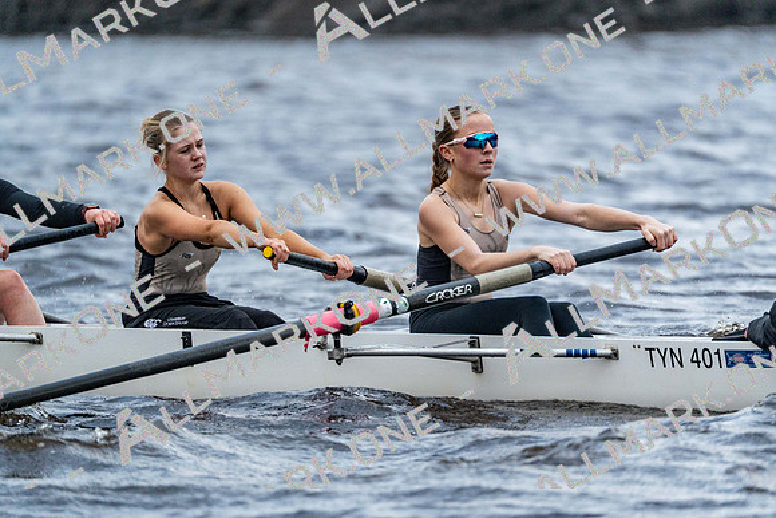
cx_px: 388
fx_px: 12936
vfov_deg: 2.3
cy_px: 259
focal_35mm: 600
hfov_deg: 3.4
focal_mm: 600
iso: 4000
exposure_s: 1/1600
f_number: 6.3
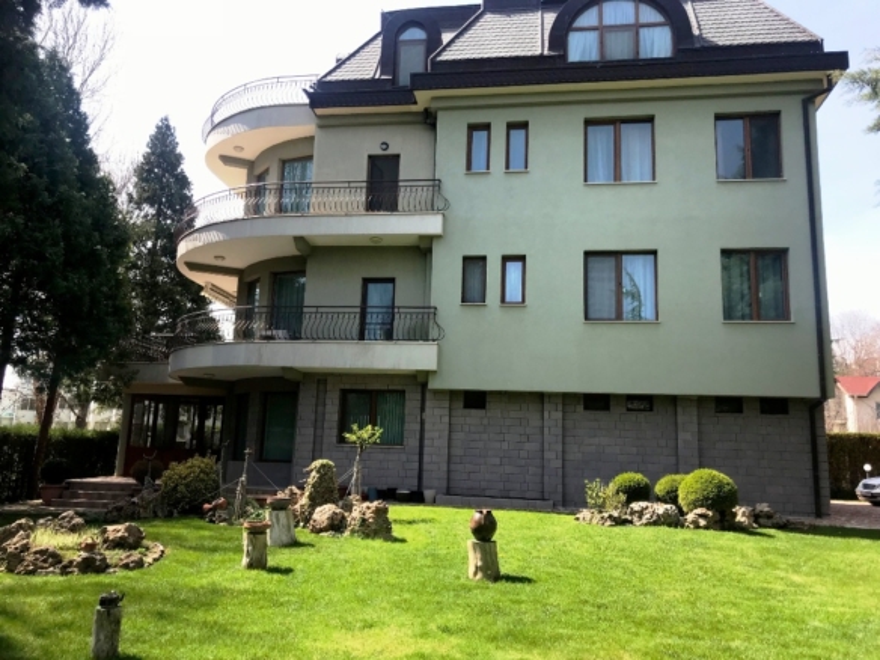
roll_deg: -2.6
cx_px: 440
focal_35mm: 28
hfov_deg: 63.4
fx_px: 712
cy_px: 330
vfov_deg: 49.7
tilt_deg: +10.1
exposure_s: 1/785
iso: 20
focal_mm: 3.99
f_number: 1.8
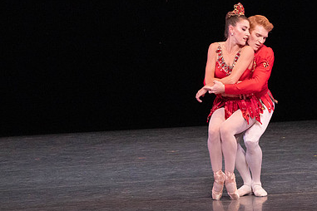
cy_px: 64
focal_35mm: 573
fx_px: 5045
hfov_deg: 3.6
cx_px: 201
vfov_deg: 2.4
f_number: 11
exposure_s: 1/500
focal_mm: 376
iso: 16000
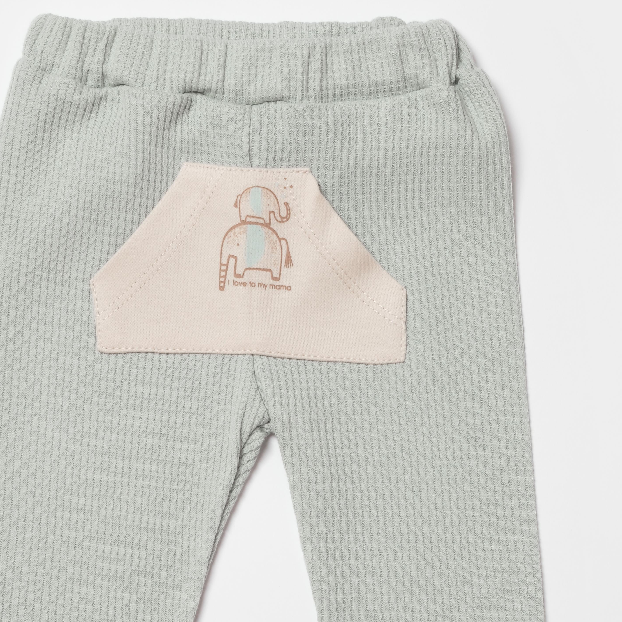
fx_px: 2643
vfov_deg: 13.4
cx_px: 259
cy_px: 342
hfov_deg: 13.4
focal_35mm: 130
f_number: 13
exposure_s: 1/125
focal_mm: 37.4
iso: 125
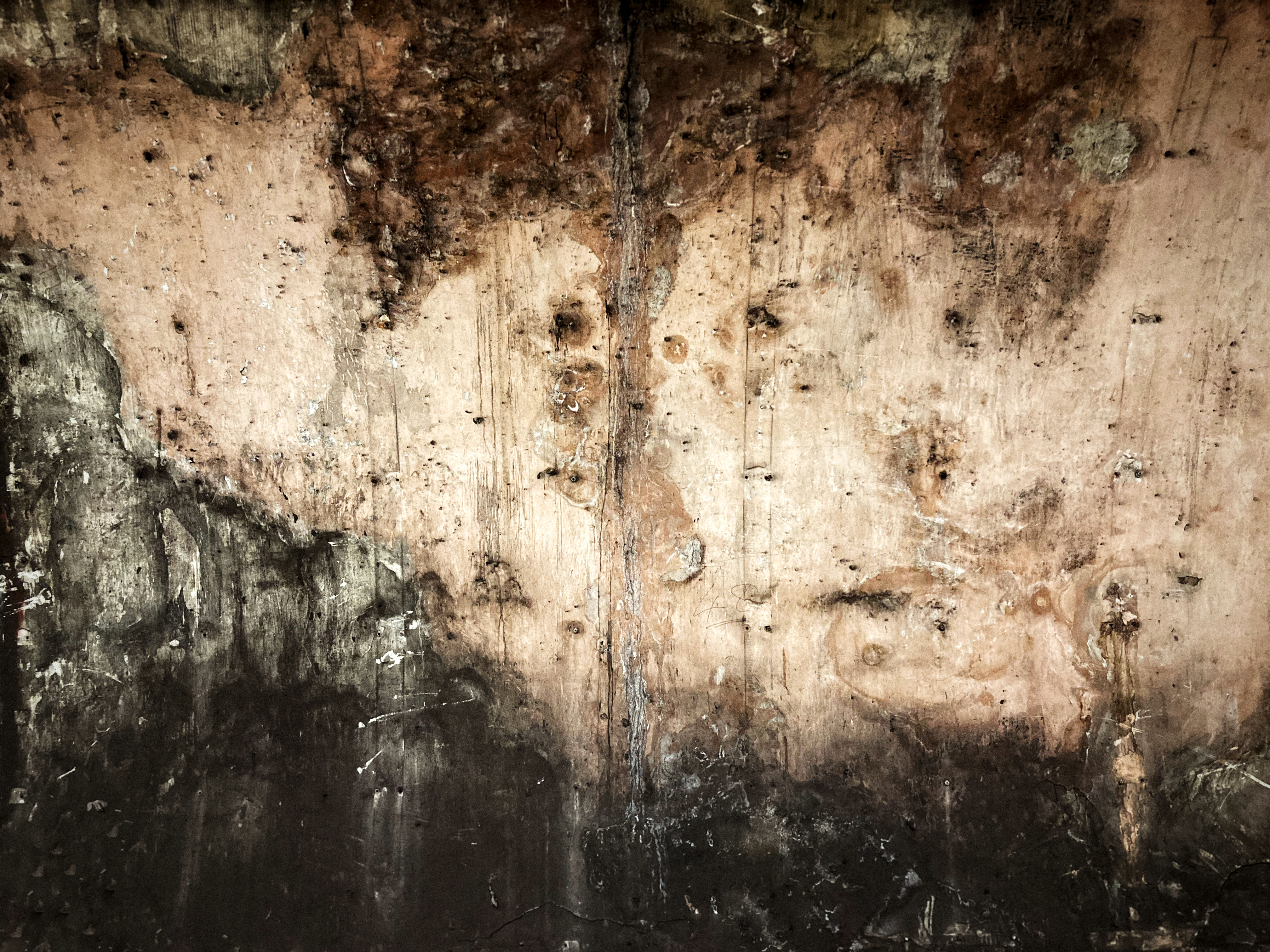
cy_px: 476
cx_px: 635
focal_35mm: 28
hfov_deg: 63.4
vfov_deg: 49.7
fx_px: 1027
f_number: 1.8
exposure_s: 1/25
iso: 320
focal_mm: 3.99
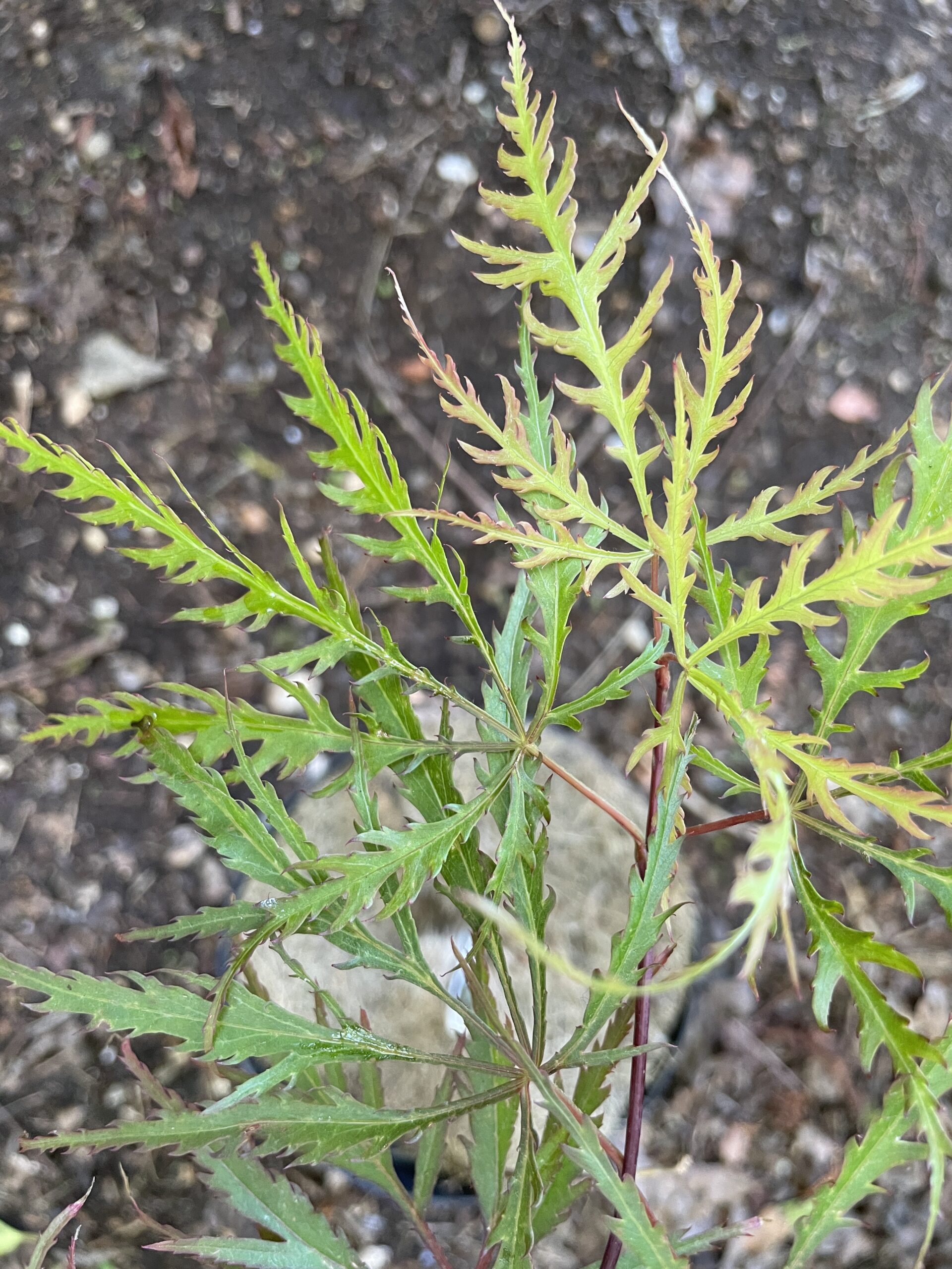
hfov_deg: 53.1
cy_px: 634
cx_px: 476
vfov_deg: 67.3
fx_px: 953
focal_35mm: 26
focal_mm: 4.2
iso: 125
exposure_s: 1/72
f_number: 1.6
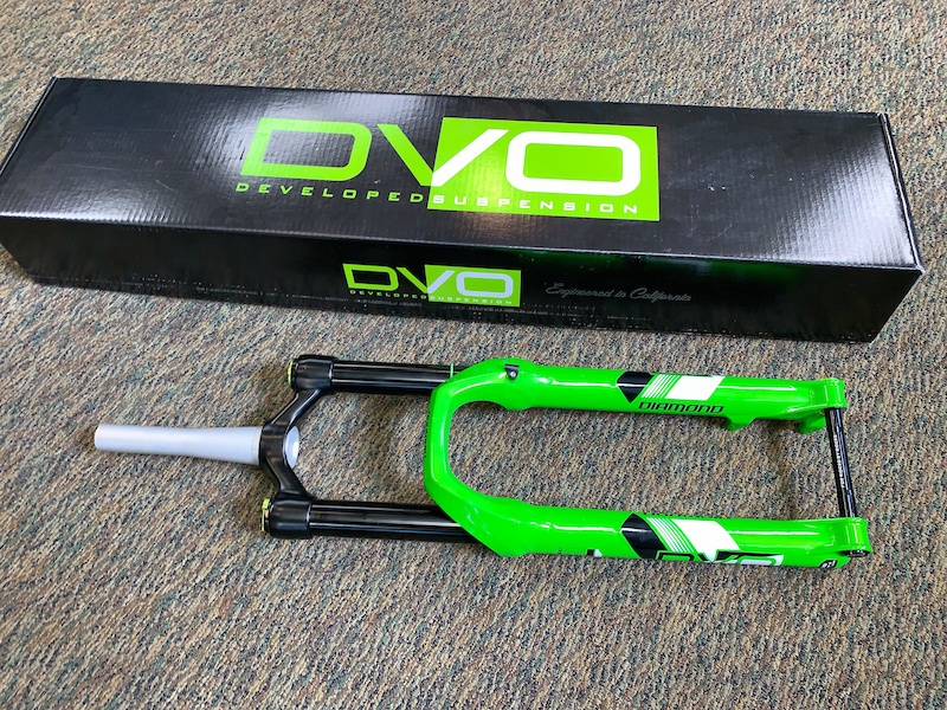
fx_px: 711
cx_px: 474
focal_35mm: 26
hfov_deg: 67.3
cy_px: 355
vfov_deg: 53.1
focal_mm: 4.25
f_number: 1.8
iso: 25
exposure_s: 1/17
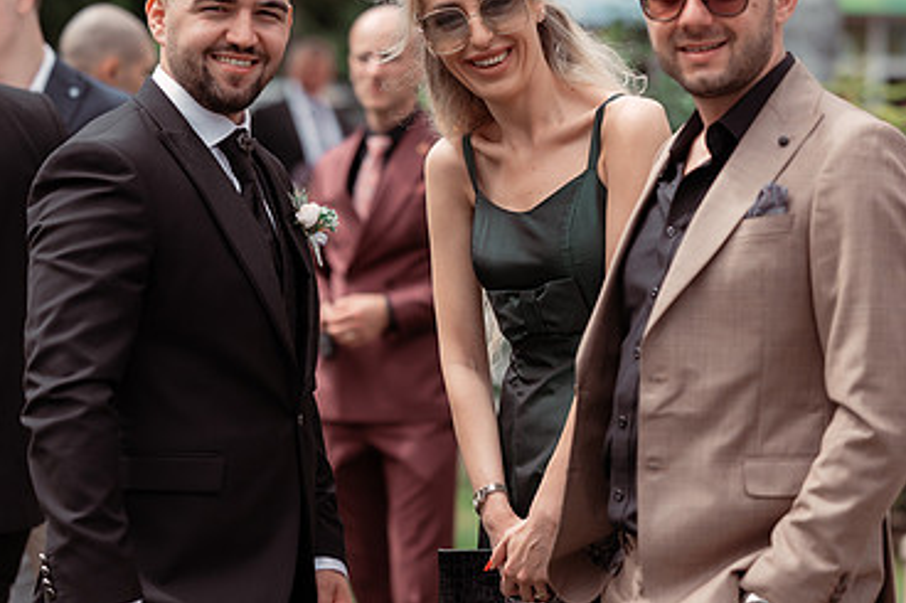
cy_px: 290
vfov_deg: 10.2
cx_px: 438
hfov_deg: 15.3
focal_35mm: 134
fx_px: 3371
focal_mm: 85
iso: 250
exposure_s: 1/4000
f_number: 2.2
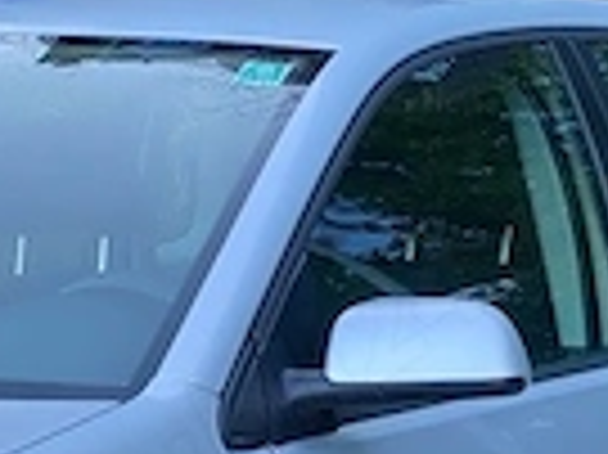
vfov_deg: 6.4
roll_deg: +0.3
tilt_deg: -3.8
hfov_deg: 8.5
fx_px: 4054
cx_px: -176
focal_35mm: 231
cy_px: 382
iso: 25
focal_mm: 6
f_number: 2
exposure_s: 1/122
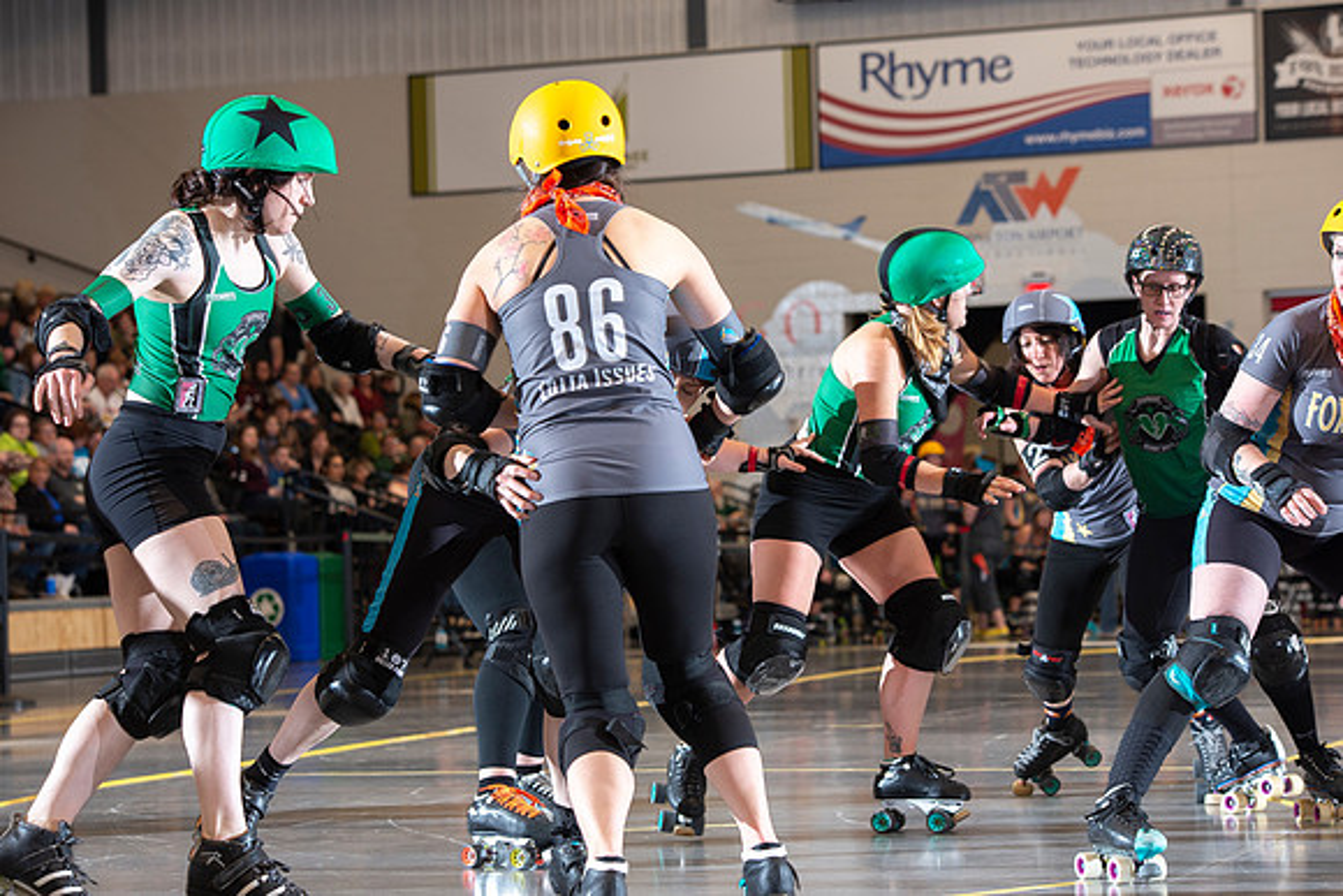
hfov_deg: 19.5
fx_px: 3918
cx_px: 672
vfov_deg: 13.0
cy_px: 448
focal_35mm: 105
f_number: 5.6
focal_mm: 105
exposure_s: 1/160
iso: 640
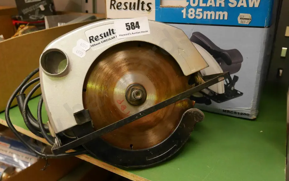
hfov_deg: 61.1
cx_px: 131
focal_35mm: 31
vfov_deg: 40.4
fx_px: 244
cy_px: 73
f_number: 3.7
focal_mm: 13
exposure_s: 1/60
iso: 3200
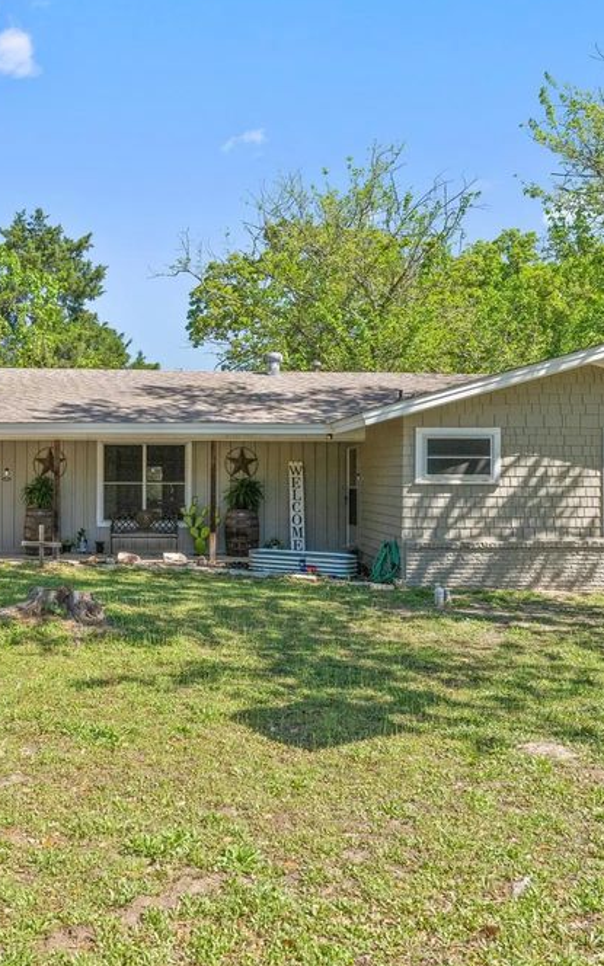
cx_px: 191
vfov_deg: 58.1
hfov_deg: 37.8
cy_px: 478
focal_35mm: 33
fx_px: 869
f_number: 10
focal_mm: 21
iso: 400
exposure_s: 1/200
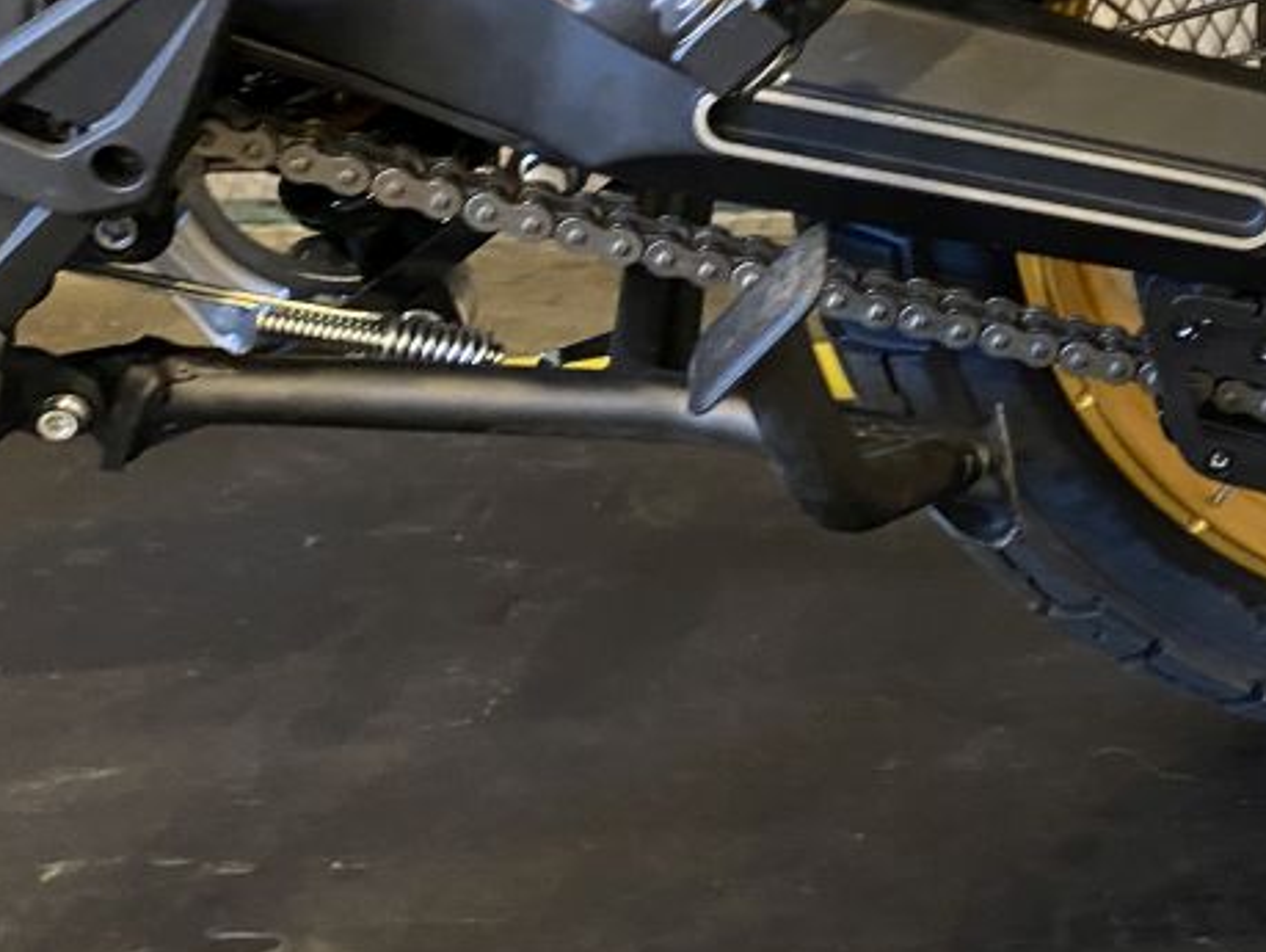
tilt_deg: -8.9
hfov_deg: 30.1
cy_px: -34
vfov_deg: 23.3
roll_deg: +0.7
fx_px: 2196
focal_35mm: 60
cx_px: 1252
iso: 500
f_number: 1.8
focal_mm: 4.25
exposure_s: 1/25
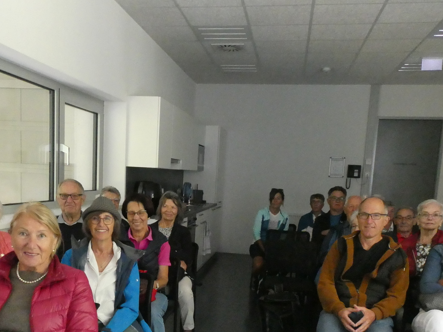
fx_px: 499
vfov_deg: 35.6
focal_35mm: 39
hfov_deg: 47.6
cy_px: 264
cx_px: 177
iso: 1250
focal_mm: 4.3
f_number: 3.3
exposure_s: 1/60
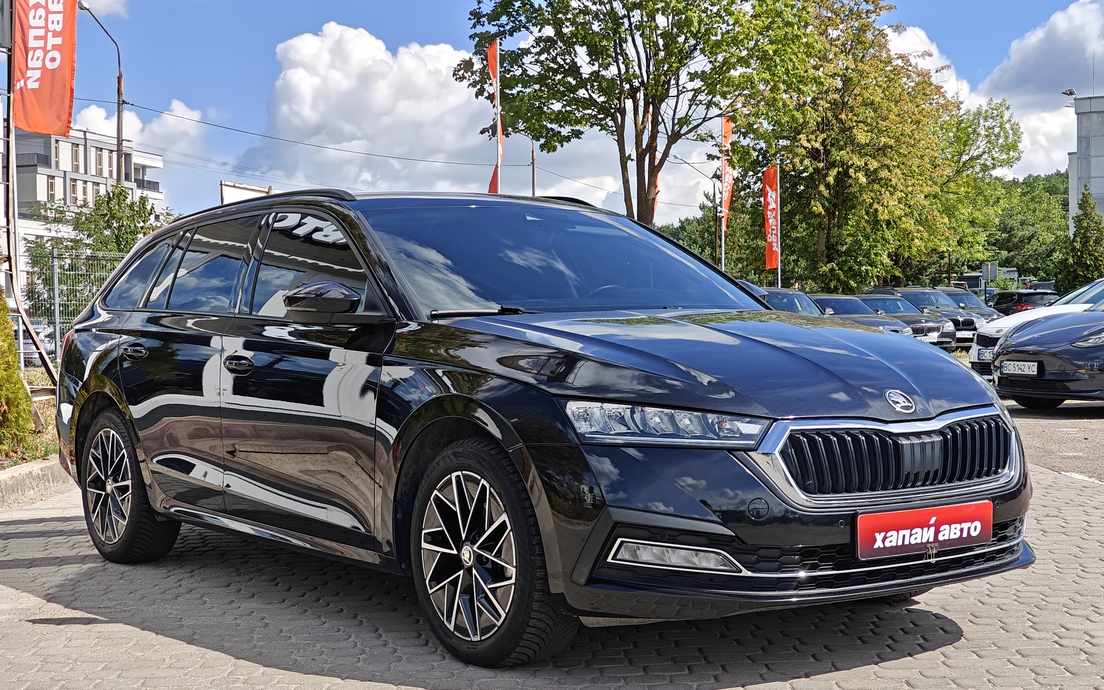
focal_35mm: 50
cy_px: 375
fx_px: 1504
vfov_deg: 25.8
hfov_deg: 40.3
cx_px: 551
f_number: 2
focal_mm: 7.08
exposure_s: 1/1780
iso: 50
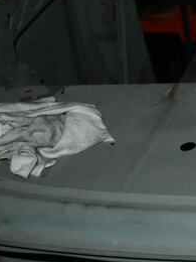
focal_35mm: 120
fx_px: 906
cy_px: 21
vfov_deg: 16.2
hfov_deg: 10.6
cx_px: 463
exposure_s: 1/60
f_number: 3.5
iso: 1600
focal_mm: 18
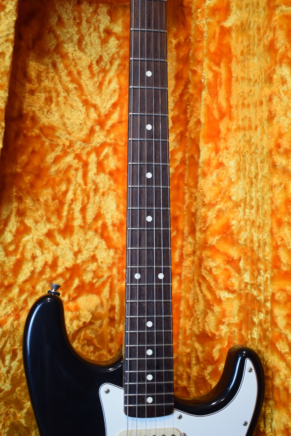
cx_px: 146
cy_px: 218
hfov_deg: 26.5
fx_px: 618
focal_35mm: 51
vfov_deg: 38.9
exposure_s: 1/60
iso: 2000
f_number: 4.5
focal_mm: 34
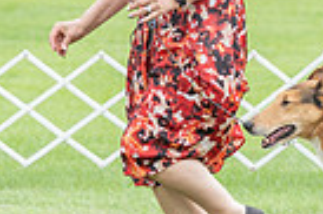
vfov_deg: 3.1
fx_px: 3943
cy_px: 6
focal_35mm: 440
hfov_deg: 4.7
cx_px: 358
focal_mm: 104
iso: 400
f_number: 4.5
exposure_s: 1/400
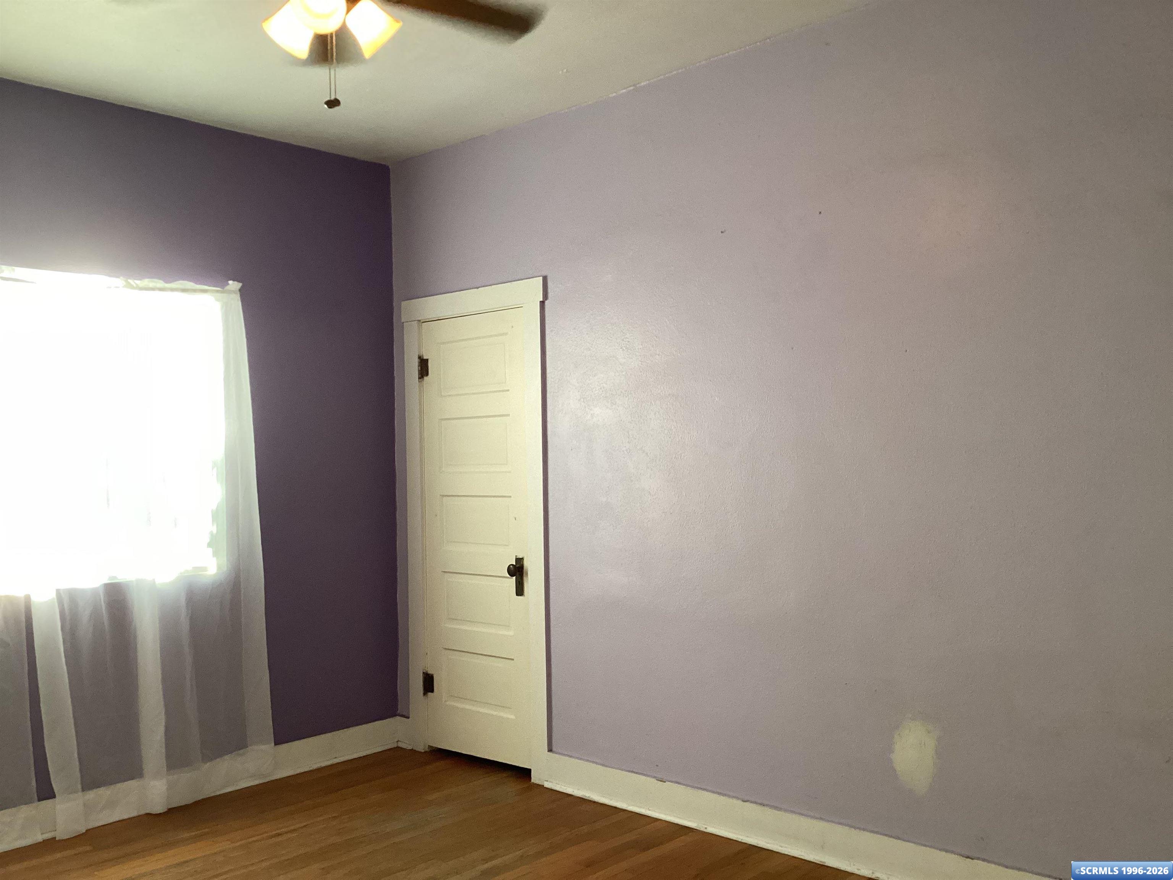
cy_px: 440
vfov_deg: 45.4
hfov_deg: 58.4
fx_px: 1050
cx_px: 586
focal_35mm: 31
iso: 250
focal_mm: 3.3
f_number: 2.4
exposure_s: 1/60
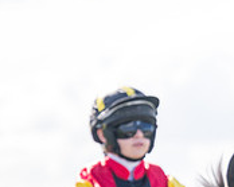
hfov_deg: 4.6
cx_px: -141
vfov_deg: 3.7
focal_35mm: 418
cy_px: 241
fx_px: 2893
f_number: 4
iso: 400
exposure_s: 1/2000
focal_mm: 115
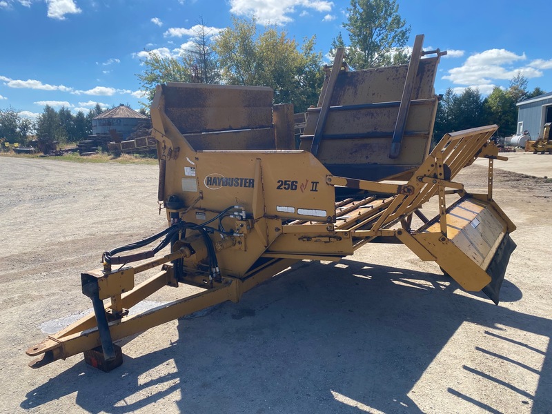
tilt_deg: -8.0
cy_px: 207
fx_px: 415
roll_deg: -0.6
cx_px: 276
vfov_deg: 53.1
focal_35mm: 26
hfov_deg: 67.3
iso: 32
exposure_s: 1/2463
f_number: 1.8
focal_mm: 4.25
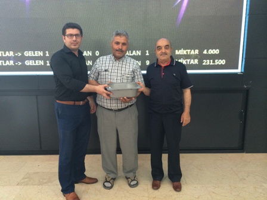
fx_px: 231
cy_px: 100
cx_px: 134
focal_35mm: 30
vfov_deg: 46.8
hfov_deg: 60.0
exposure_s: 1/30
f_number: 2.2
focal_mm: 4.12
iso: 200
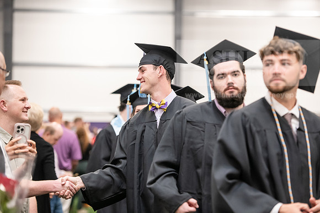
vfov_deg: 11.4
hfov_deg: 17.1
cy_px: 106
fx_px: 1067
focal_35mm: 120
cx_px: 160
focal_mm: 120
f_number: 3.2
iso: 3200
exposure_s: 1/200
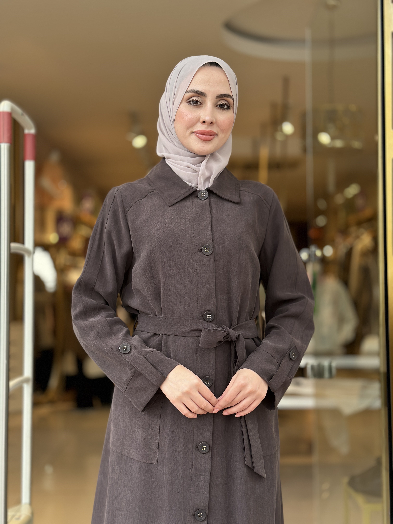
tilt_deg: +1.5
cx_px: 196
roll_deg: -0.2
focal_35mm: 48
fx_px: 727
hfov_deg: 30.3
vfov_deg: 39.7
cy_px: 262
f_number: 1.78
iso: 80
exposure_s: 1/303
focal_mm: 6.86
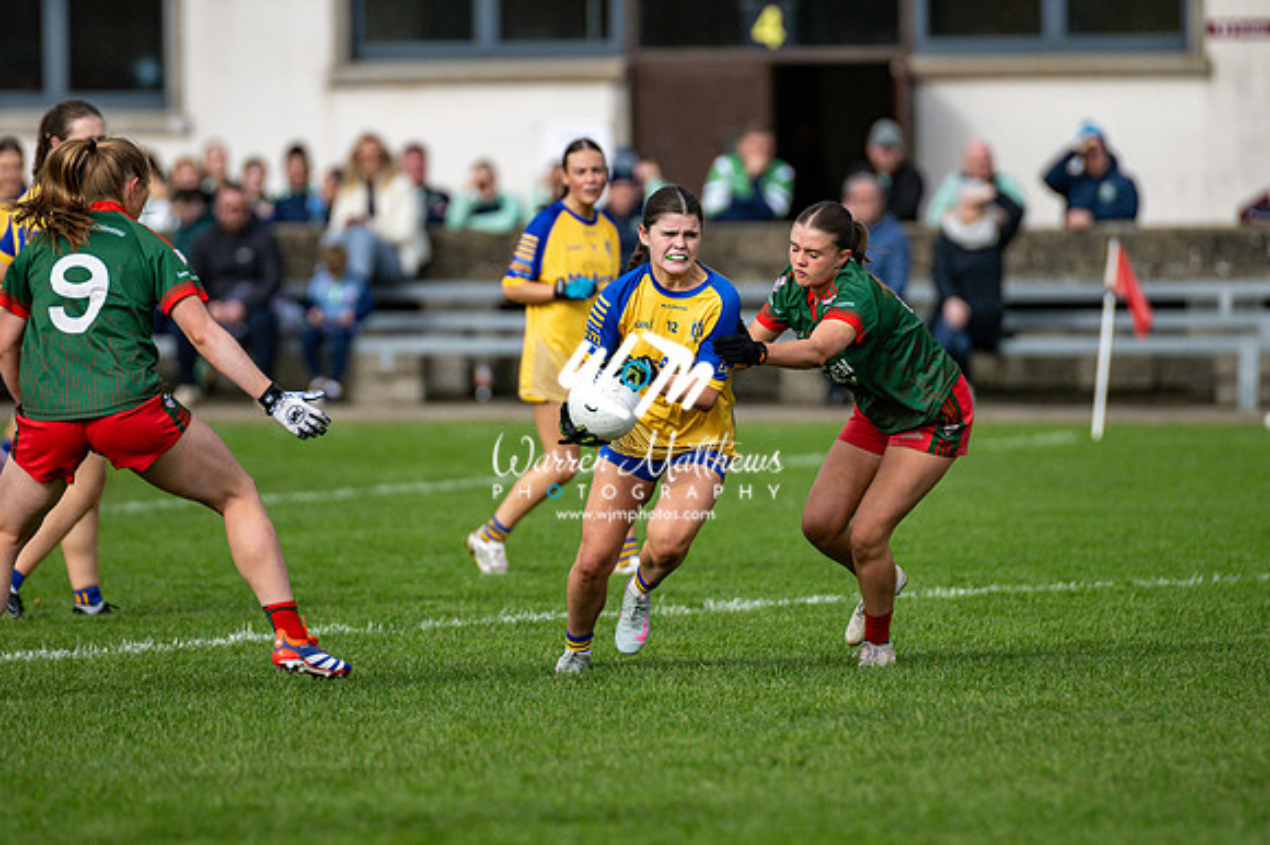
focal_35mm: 450
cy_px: 422
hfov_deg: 4.6
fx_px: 15865
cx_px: 635
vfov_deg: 3.1
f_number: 2.8
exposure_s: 1/6400
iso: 500
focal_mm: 300
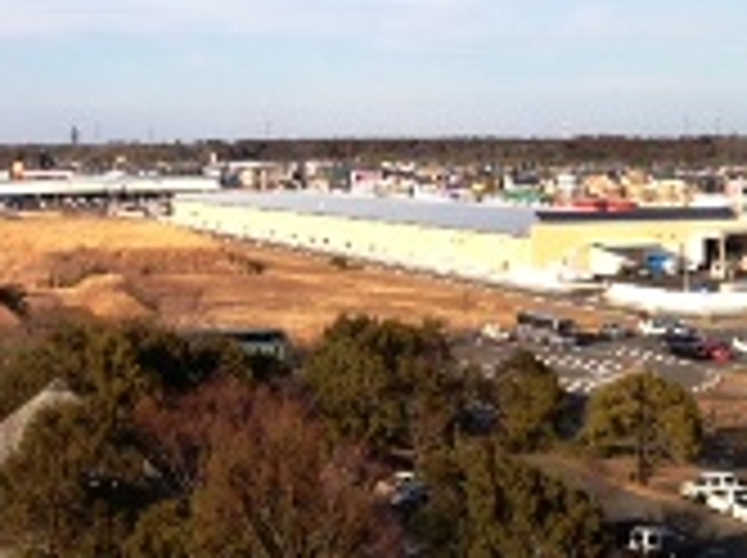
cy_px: 146
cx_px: 81
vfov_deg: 20.0
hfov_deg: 25.9
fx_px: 1573
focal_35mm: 73
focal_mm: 4.28
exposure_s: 1/1416
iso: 50
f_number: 2.4
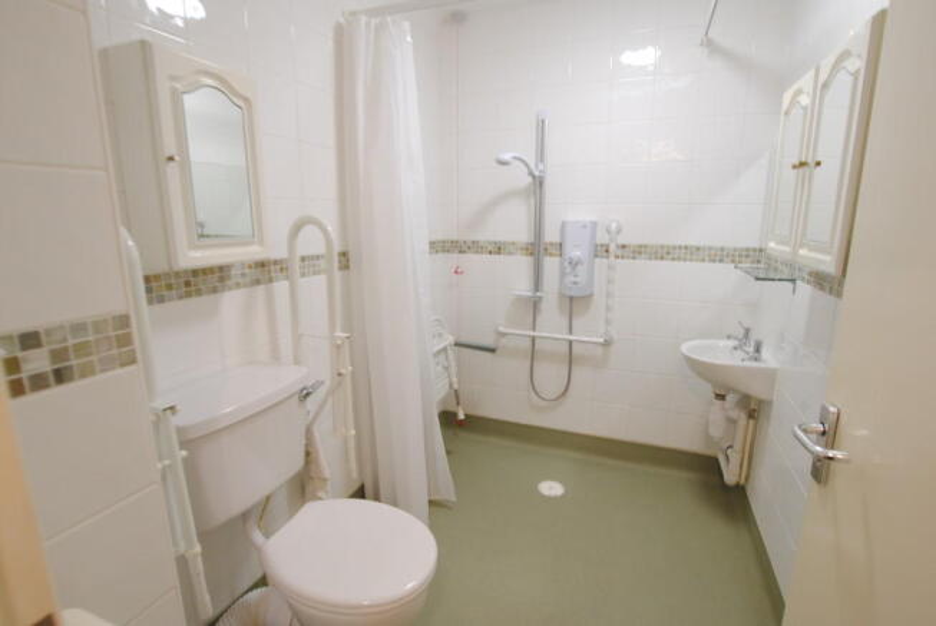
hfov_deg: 92.4
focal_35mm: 17
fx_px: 449
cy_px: 313
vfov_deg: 69.8
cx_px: 468
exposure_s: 1/5
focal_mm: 11.5
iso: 200
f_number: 5.6
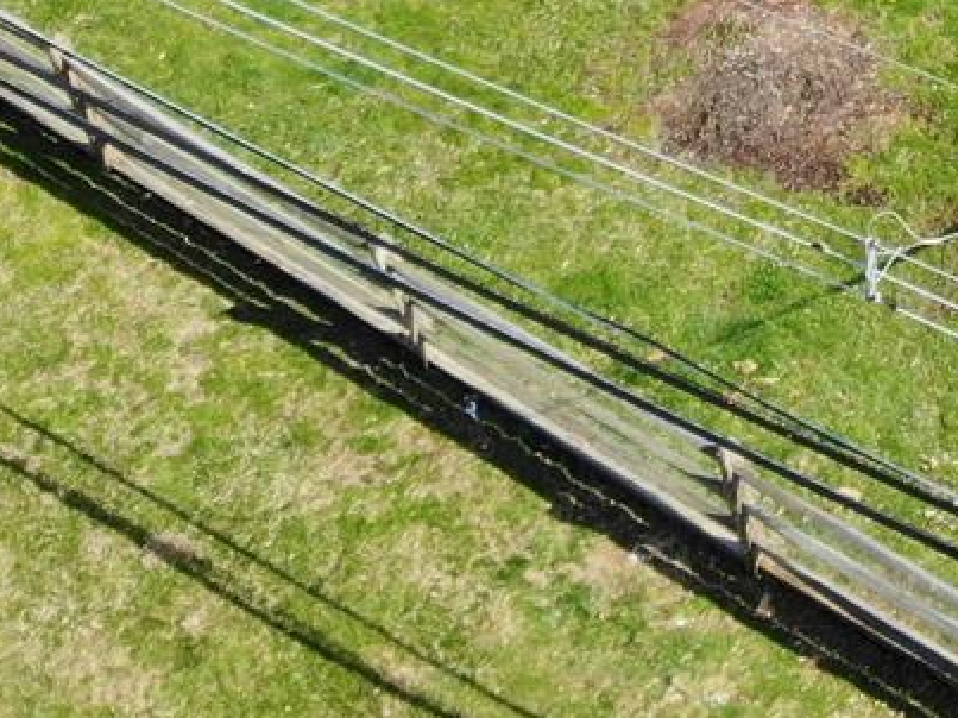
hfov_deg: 14.5
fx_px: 3375
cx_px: 1638
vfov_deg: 11.7
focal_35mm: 122
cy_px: -269
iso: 100
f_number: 2.8
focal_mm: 4.5
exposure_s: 1/571
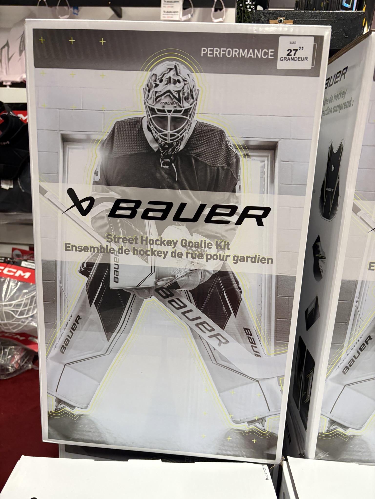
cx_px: 188
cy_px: 250
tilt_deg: -13.1
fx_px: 376
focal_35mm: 26
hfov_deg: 53.1
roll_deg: -4.9
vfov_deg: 67.3
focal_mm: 5.96
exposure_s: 1/50
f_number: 1.6
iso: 200
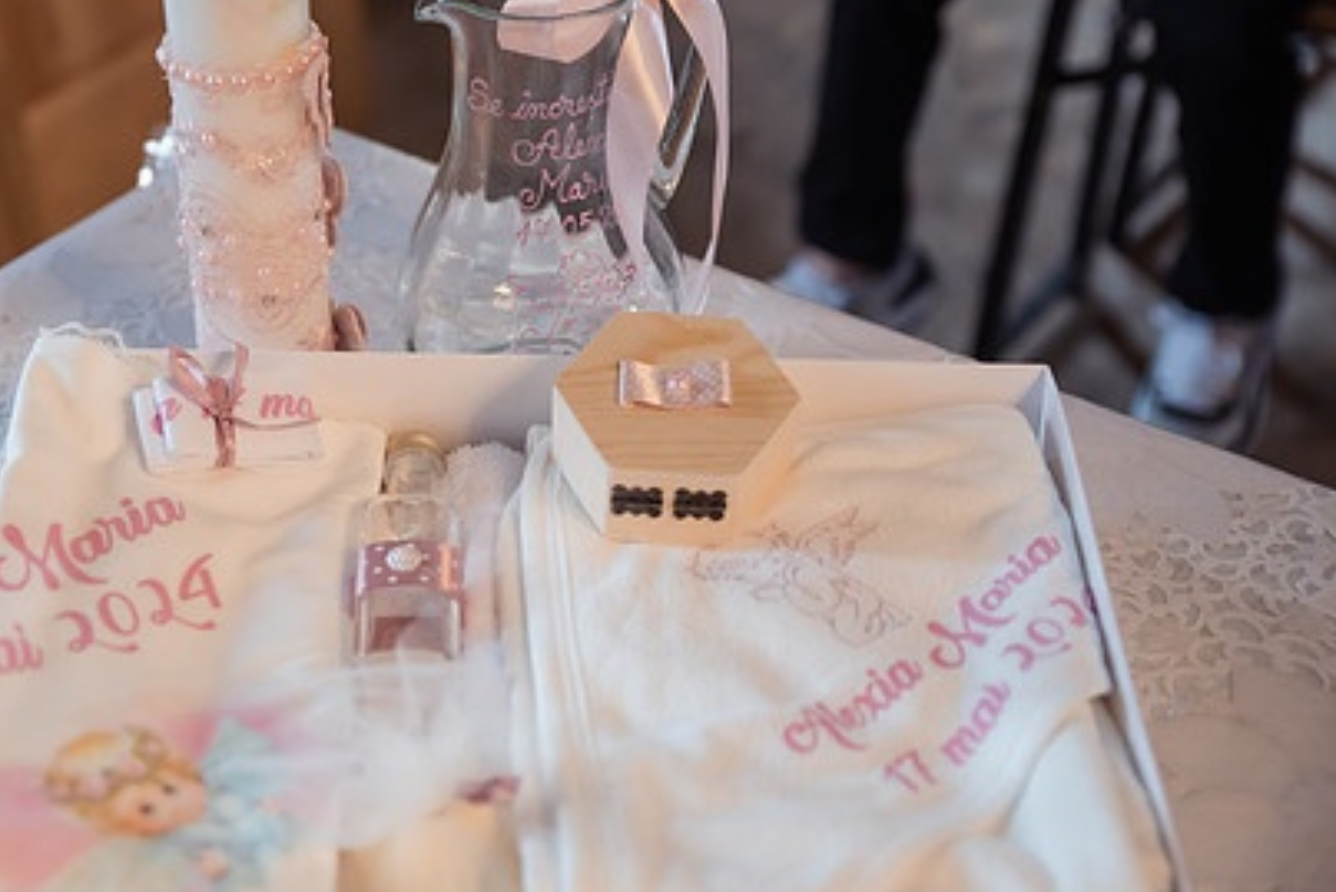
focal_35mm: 69
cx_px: 395
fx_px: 2561
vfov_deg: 19.7
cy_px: 343
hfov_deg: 28.9
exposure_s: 1/60
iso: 1600
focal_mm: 48
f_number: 2.8
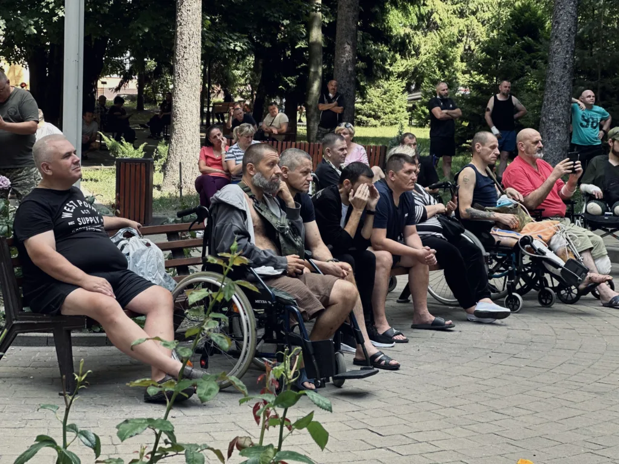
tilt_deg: -2.7
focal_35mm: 77
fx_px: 1377
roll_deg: -1.9
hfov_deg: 25.3
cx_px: 310
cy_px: 232
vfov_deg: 19.1
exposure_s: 1/121
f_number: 2.8
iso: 50
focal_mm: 9
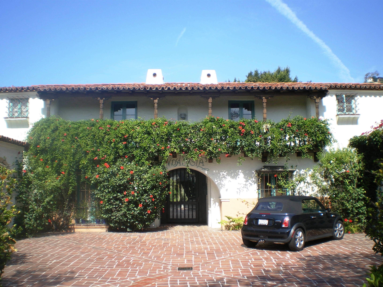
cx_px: 192
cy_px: 144
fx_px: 398
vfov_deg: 39.7
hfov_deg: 51.4
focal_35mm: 36
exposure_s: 1/250
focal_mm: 6.3
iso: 50
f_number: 4.6
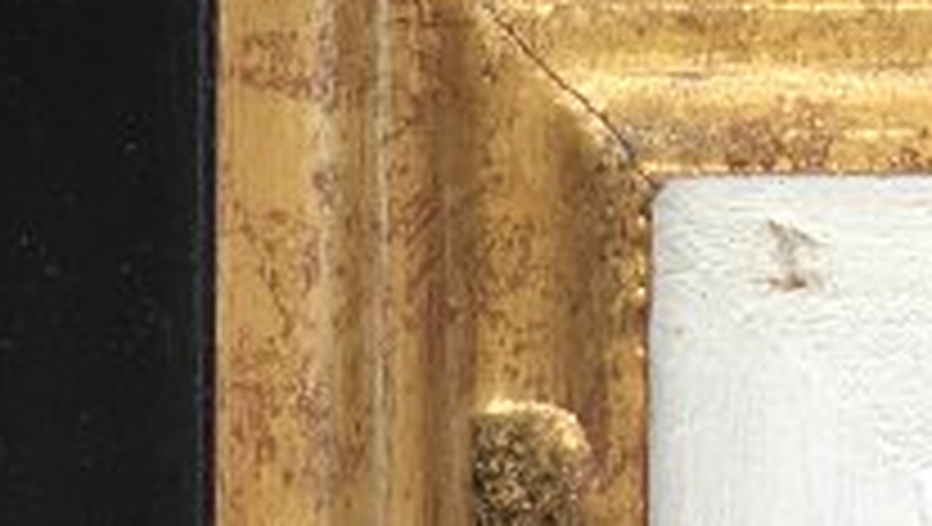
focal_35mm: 183
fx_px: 4528
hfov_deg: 11.7
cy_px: -202
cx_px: 657
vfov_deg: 6.6
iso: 25
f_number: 2.2
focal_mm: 4.15
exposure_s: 1/100
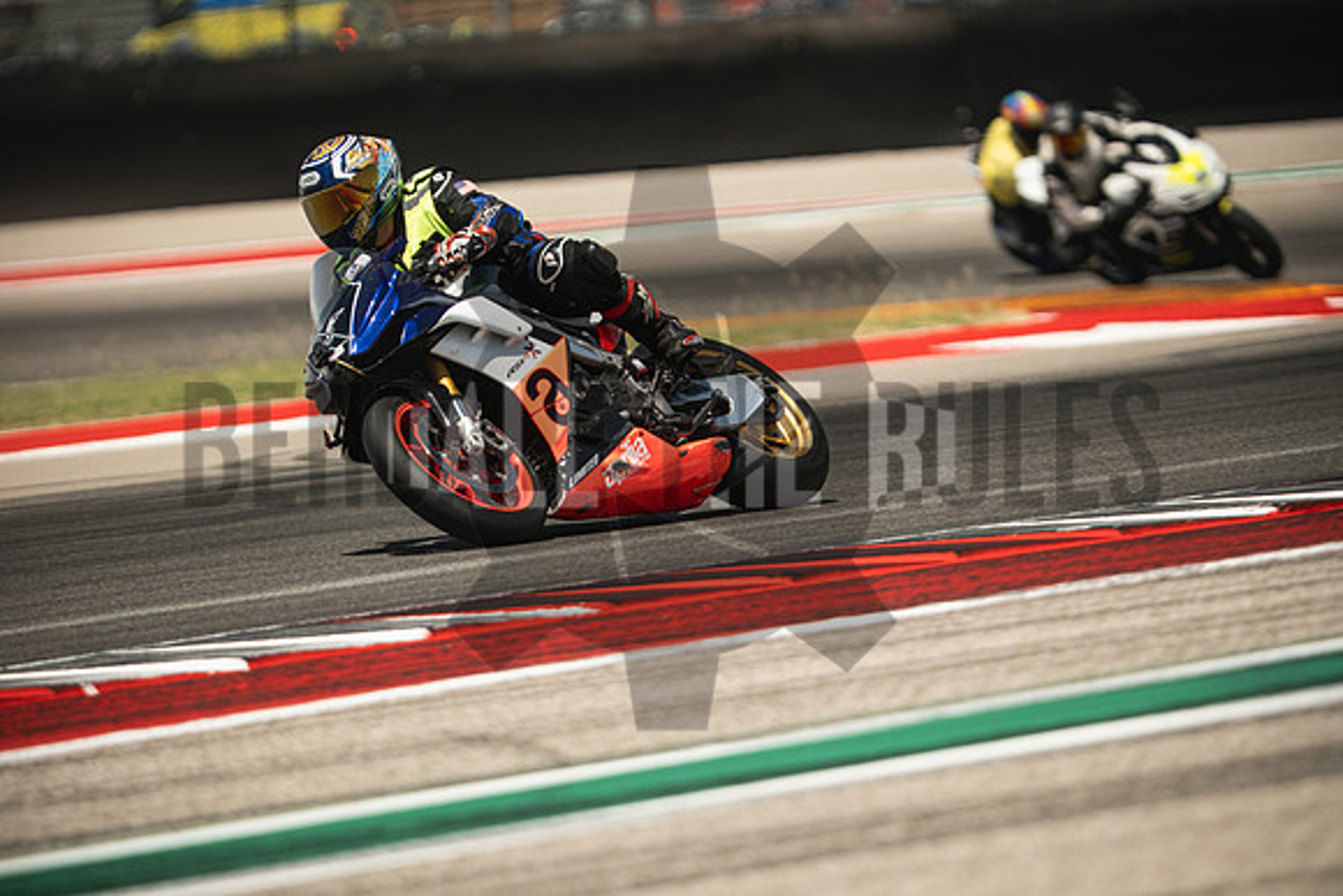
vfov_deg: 3.3
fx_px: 15671
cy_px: 448
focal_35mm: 420
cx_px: 672
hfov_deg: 4.9
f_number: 3.2
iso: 160
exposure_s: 1/1250
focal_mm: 280
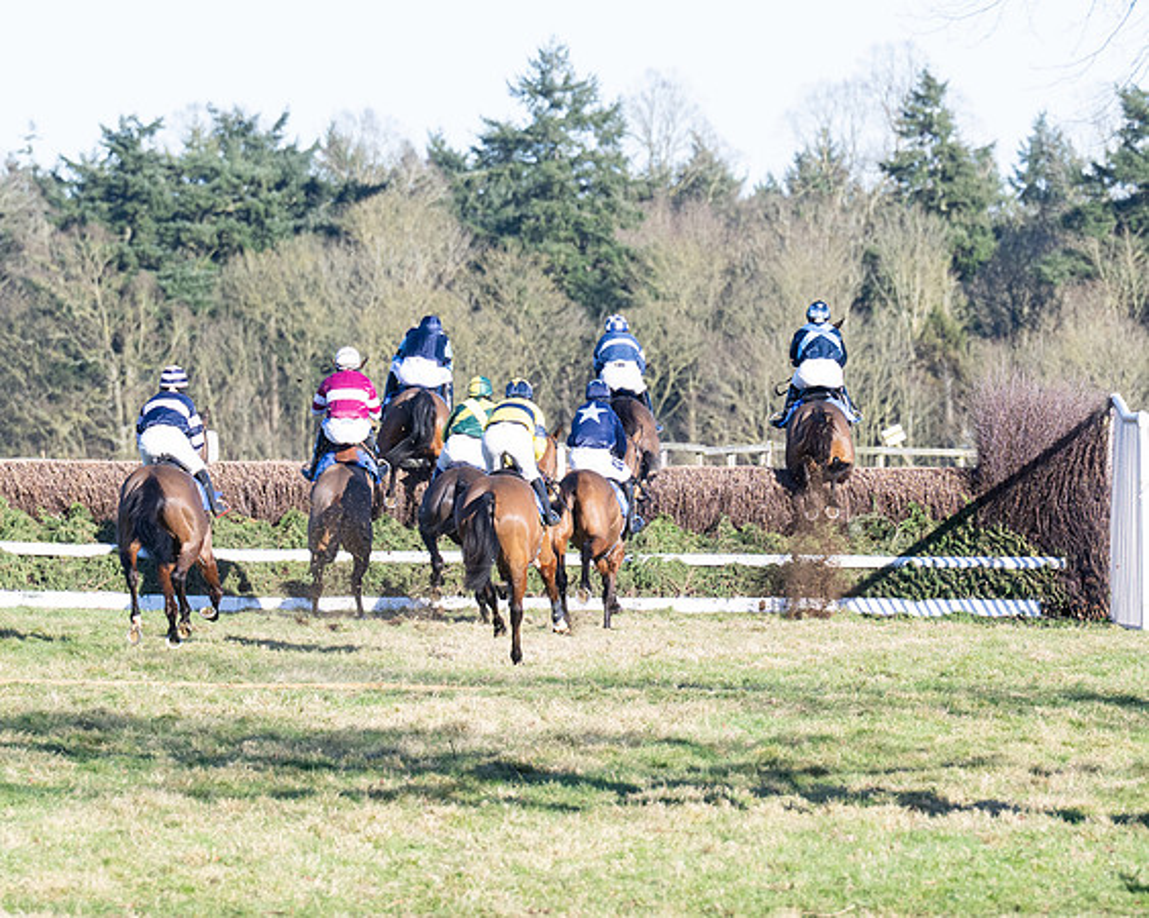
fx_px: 13744
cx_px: 722
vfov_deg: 3.8
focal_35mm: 404
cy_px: 549
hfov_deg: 4.8
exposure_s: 1/1250
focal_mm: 200
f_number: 5
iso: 400
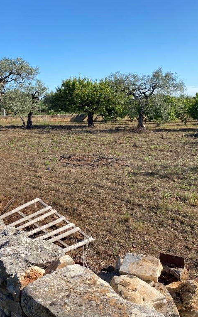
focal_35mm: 37
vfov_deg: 52.7
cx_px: 38
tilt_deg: -10.1
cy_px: 158
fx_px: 319
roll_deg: +0.7
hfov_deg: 33.4
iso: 32
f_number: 1.8
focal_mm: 4.25
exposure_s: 1/2105
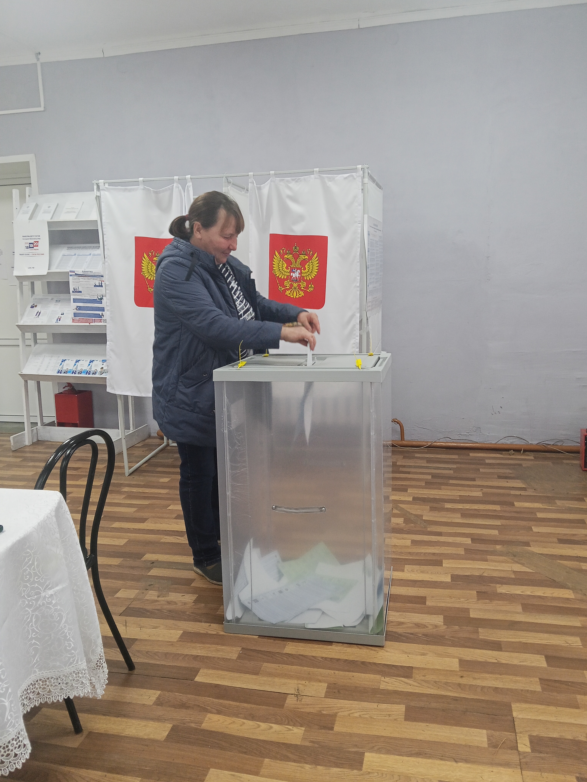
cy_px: 391
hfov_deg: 51.4
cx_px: 294
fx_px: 610
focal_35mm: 27
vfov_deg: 65.3
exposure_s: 1/50
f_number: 1.8
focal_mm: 3.98
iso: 500
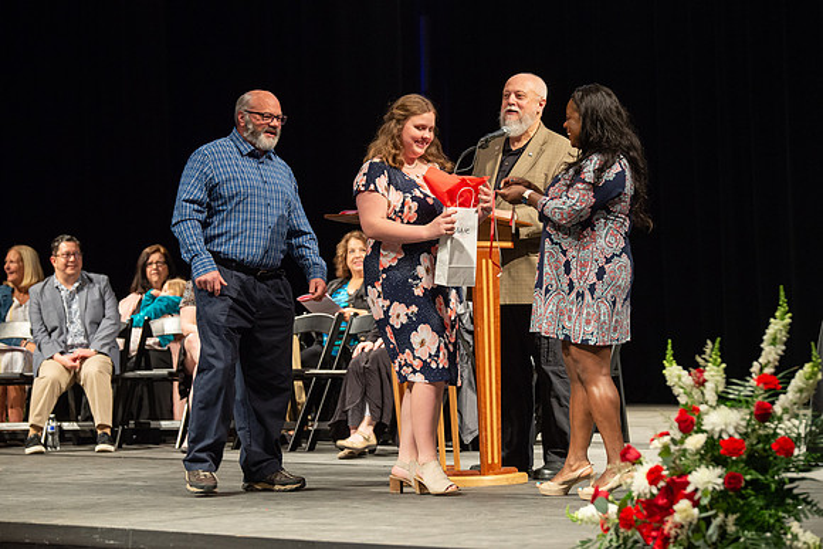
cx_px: 411
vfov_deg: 10.5
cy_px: 276
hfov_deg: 15.6
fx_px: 2996
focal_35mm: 131
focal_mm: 122
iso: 1600
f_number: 4
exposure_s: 1/100
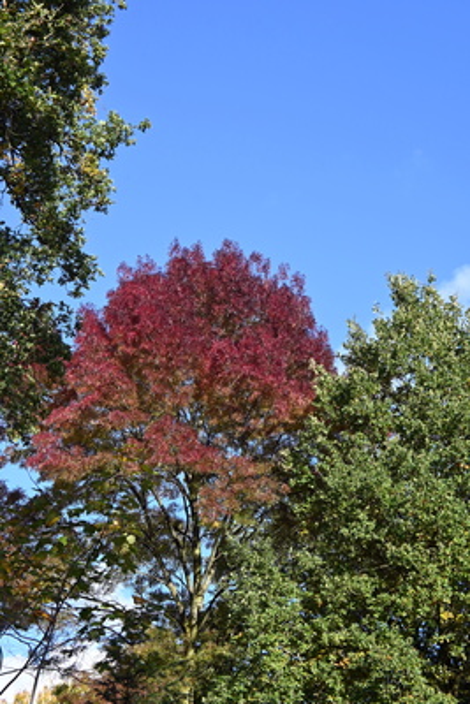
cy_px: 352
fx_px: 1467
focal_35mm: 75
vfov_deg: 27.0
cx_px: 235
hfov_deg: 18.2
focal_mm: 50
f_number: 6.3
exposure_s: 1/250
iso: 125
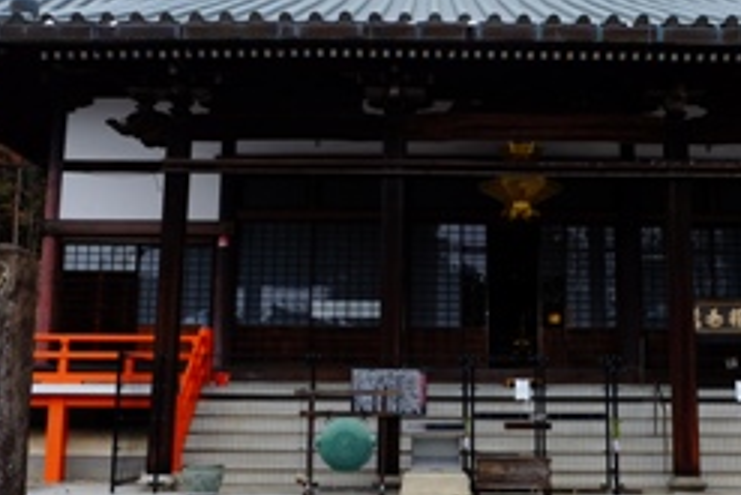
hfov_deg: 40.2
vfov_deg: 27.5
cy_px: 226
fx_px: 1009
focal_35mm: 49
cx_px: 435
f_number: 5
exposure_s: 1/160
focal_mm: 18
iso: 400
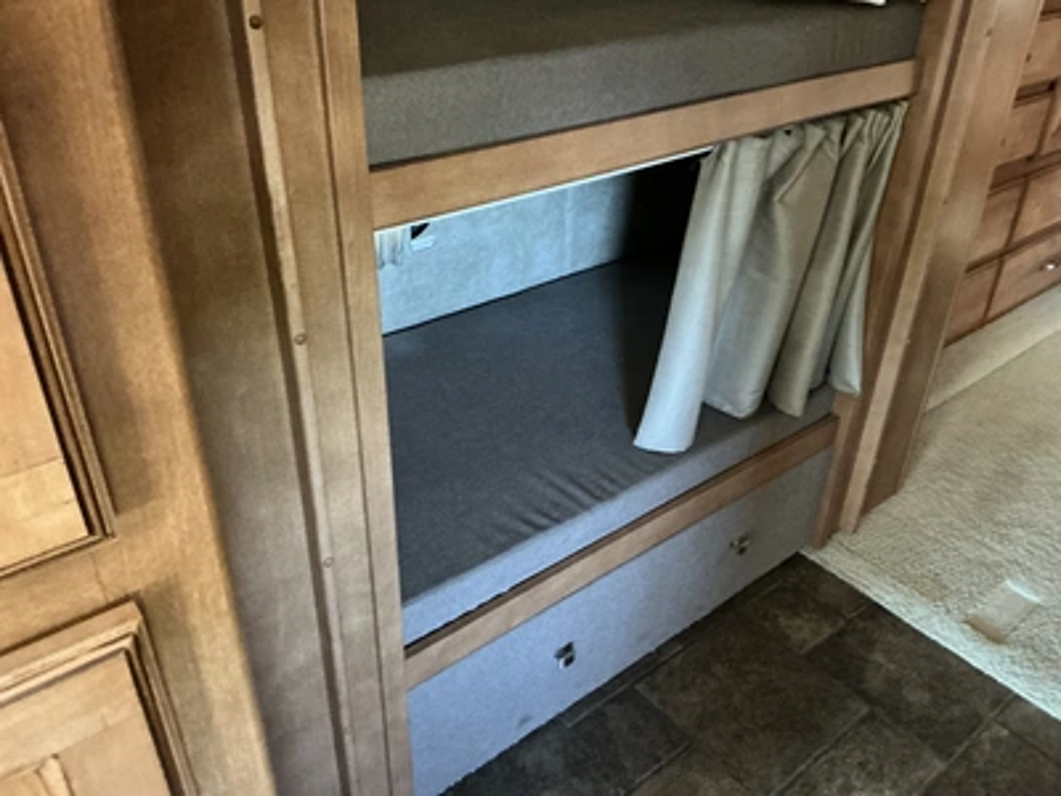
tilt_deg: -32.4
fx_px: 858
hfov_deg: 63.4
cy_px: 398
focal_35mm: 28
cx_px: 530
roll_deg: -2.8
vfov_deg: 49.7
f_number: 1.8
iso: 640
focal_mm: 3
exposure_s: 1/24
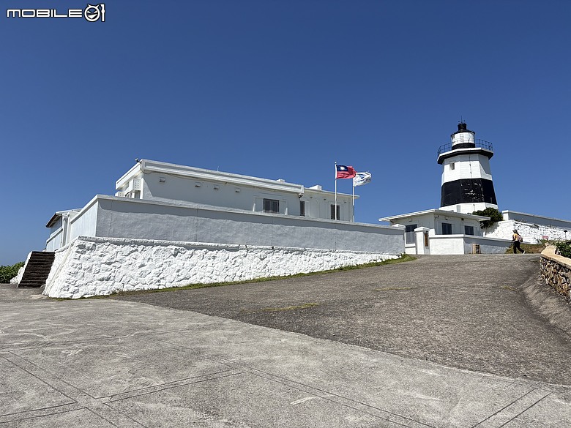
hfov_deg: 67.3
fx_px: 429
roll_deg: +0.6
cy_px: 214
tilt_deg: +10.2
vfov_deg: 53.1
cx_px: 286
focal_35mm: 26
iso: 50
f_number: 1.6
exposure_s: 1/6993
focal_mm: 5.96
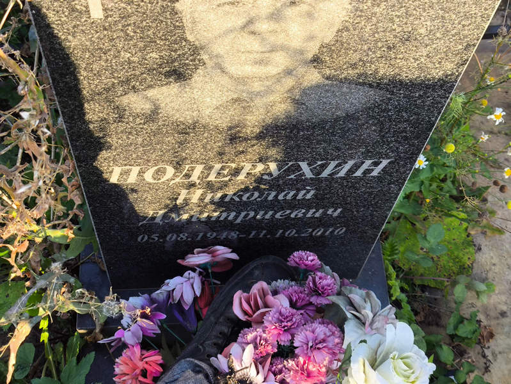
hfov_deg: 38.2
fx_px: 738
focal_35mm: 50
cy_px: 192
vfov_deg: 29.1
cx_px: 256
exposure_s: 1/185
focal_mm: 4.71
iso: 50
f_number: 1.7
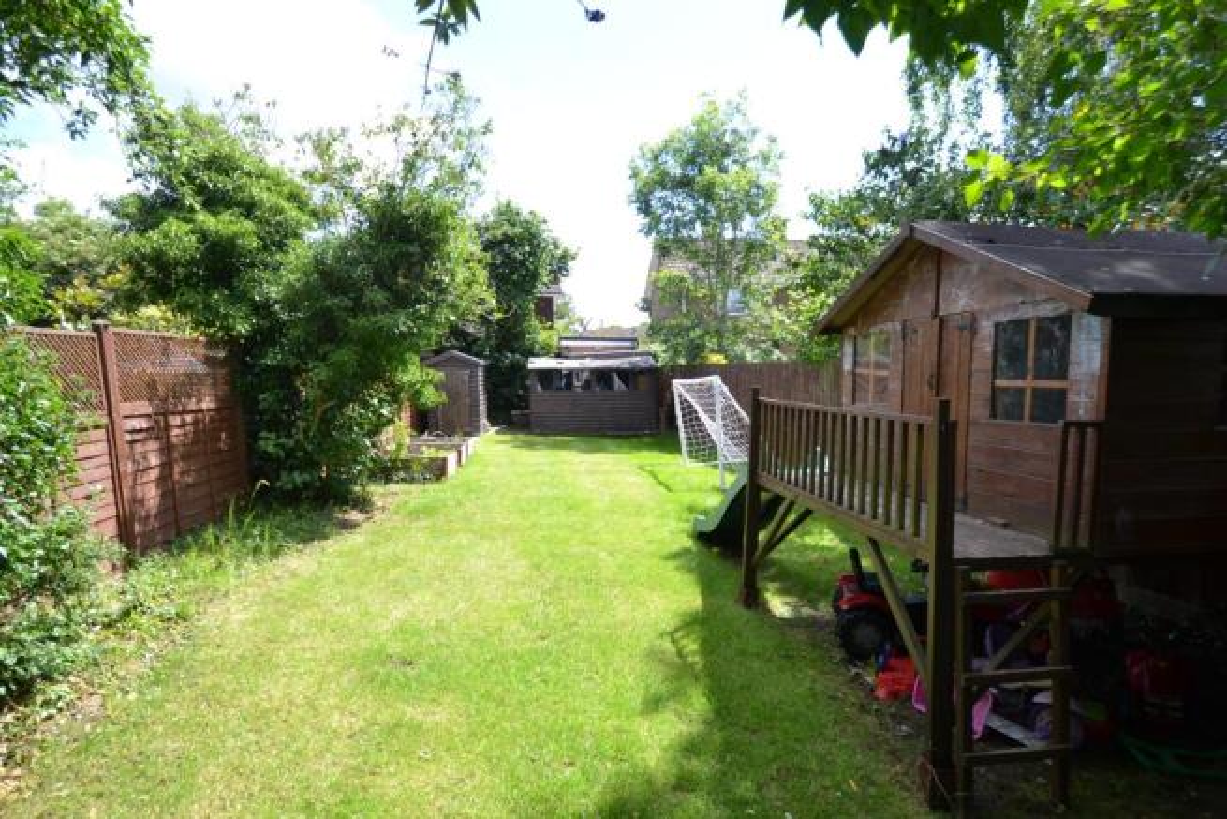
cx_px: 614
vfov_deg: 67.4
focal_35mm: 18
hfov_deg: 90.0
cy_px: 410
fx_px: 614
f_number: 5.6
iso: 100
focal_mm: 12
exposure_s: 1/125
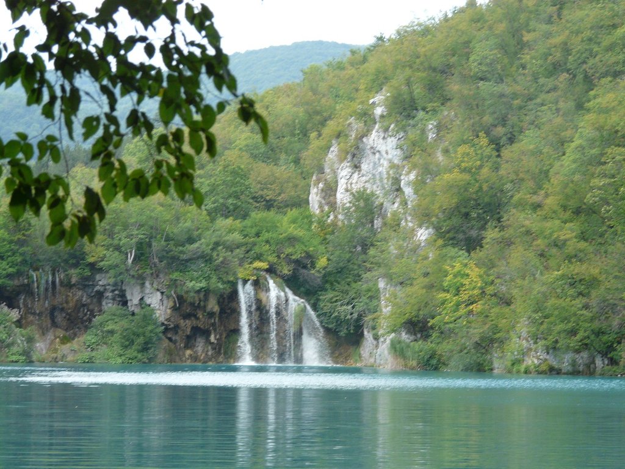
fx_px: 2112
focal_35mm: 117
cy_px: 234
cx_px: 312
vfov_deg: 12.7
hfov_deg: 16.8
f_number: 4
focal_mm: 19.2
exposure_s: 1/250
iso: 160
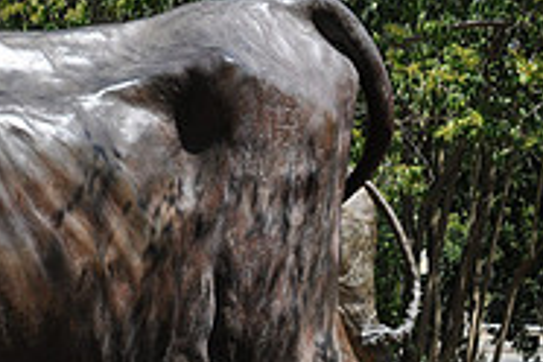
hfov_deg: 16.8
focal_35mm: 112
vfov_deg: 12.2
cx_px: -228
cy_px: 279
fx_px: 1689
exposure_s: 1/200
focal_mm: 24
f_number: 7.1
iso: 200
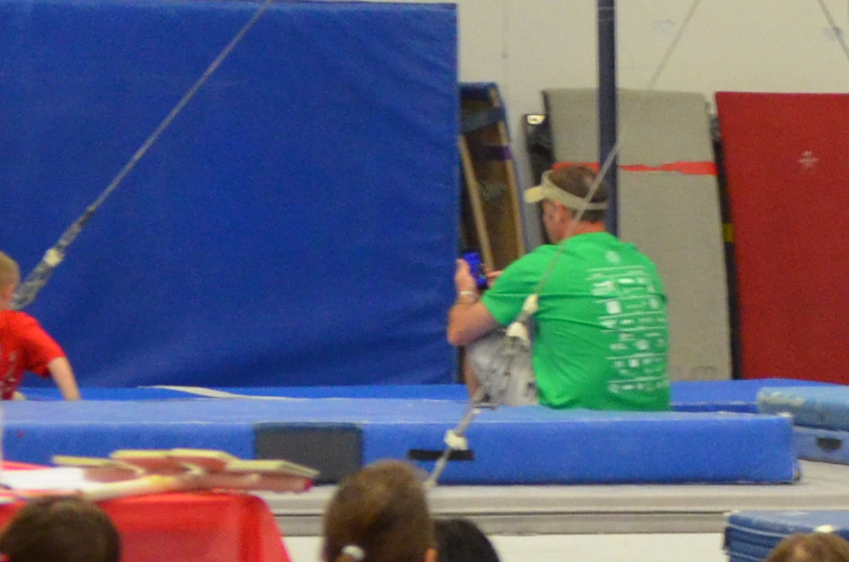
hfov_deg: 4.0
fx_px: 12212
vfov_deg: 2.6
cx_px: 1393
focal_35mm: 519
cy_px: 375
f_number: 4.2
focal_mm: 70
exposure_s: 1/100
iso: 1600
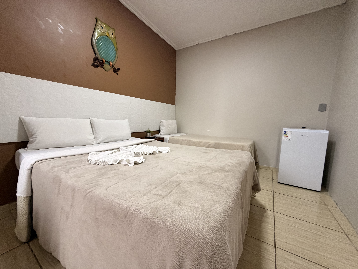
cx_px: 179
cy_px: 134
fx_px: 145
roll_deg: -1.2
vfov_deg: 85.7
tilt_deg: -6.3
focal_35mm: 14
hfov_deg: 102.1
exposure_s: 1/60
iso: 320
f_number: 2.2
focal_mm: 2.22
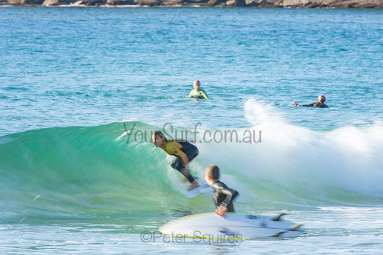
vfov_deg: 2.3
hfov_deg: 3.4
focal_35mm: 600
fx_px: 6385
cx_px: 192
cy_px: 128
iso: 100
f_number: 18
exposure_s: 1/30
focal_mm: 400
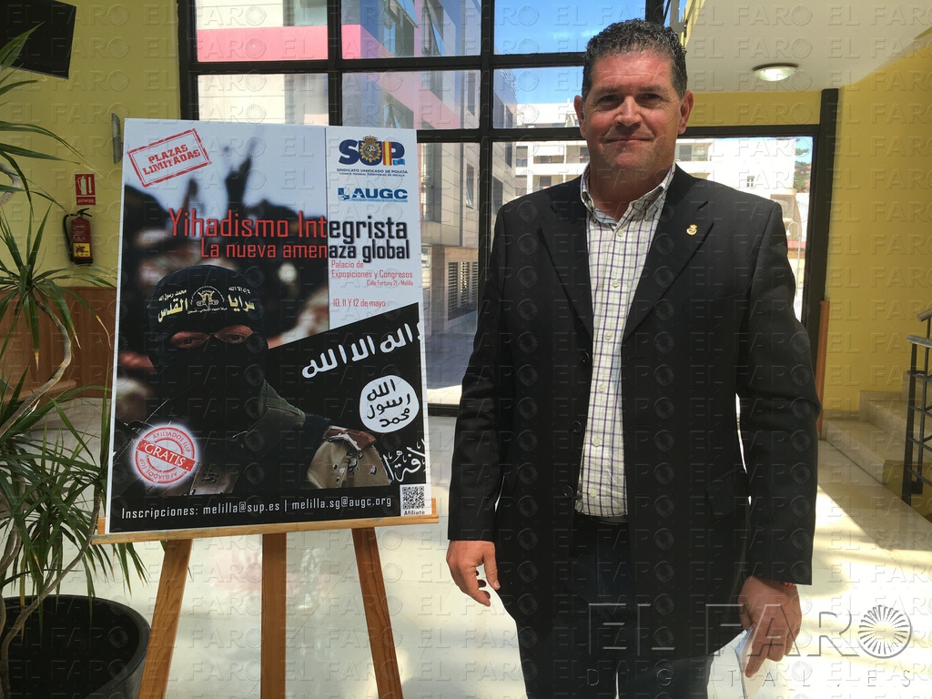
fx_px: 781
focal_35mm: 29
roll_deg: -0.3
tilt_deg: -6.2
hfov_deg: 61.7
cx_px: 466
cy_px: 350
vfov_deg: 48.2
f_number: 2.2
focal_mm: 4.15
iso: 25
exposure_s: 1/127
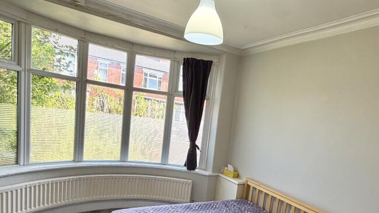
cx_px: 210
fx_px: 241
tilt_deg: -7.1
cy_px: 148
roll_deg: -6.7
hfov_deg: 76.1
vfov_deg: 46.6
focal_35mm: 24
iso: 160
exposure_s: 1/121
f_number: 2.2
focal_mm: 2.22
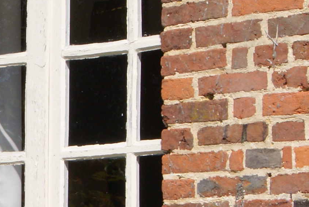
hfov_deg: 8.4
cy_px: 239
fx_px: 2056
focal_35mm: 239
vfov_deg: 5.7
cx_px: -168
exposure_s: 1/320
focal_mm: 35
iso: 200
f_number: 13
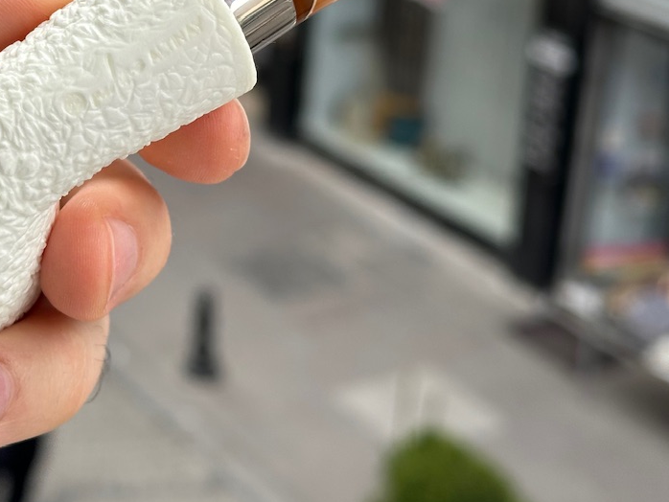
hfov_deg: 22.0
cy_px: 53
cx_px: 155
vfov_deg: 16.6
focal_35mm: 88
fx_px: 1701
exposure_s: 1/971
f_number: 1.78
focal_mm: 6.86
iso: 64
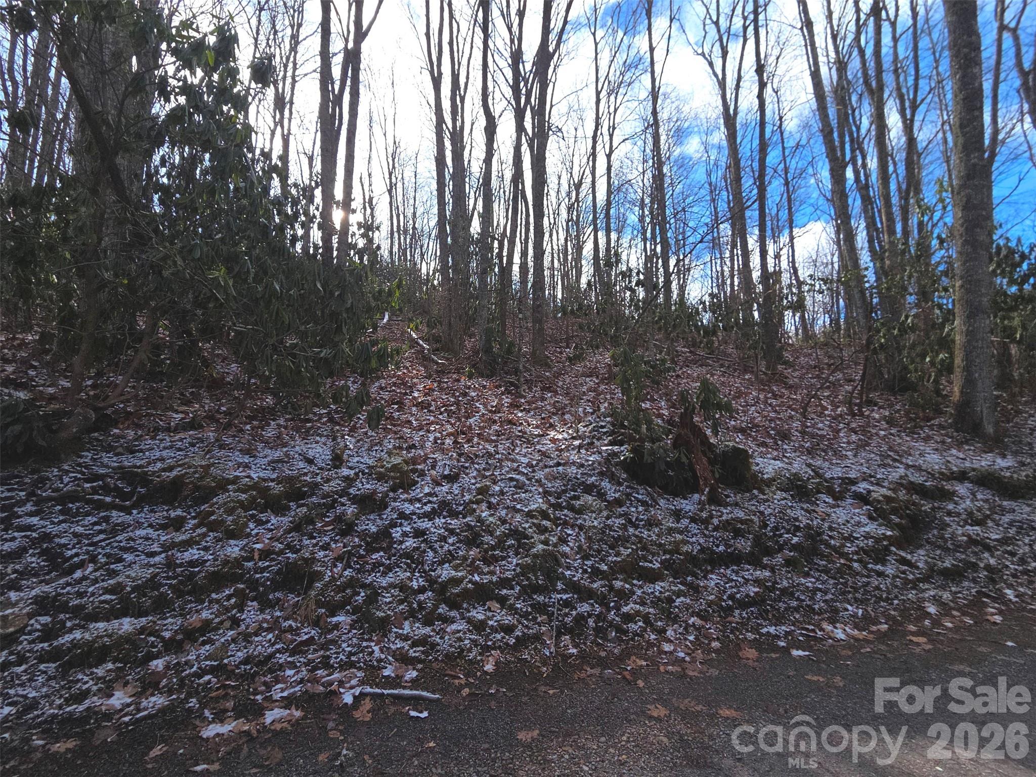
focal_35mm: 13
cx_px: 518
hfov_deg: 106.2
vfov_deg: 89.9
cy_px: 388
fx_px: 389
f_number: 2.2
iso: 50
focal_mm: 2.2
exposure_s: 1/914
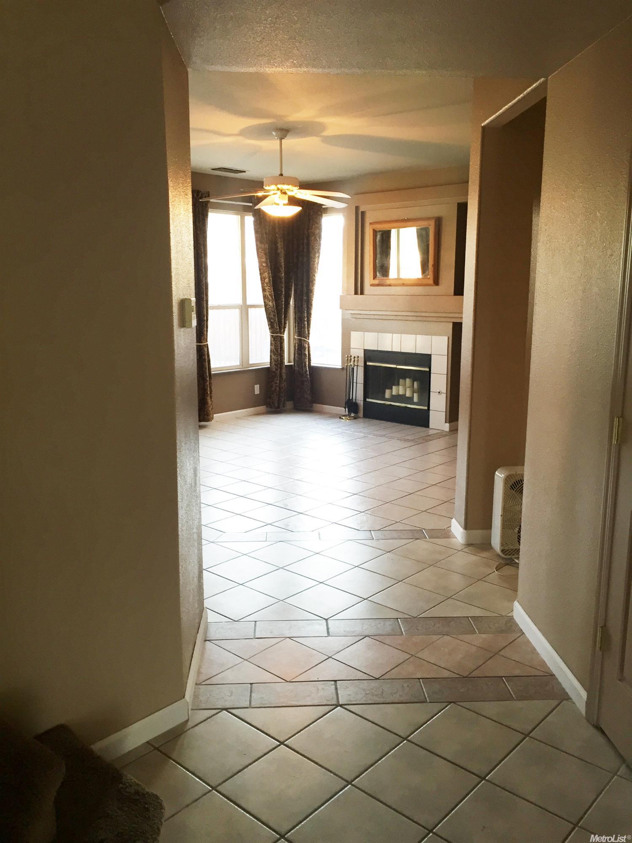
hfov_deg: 48.2
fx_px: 706
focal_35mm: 29
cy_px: 422
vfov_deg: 61.7
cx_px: 316
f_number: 2.2
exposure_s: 1/33
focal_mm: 4.15
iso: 80
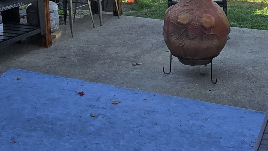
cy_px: -10
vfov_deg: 22.4
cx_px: 195
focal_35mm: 51
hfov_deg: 39.7
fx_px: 362
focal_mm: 2.2
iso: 50
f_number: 2.2
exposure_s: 1/1064
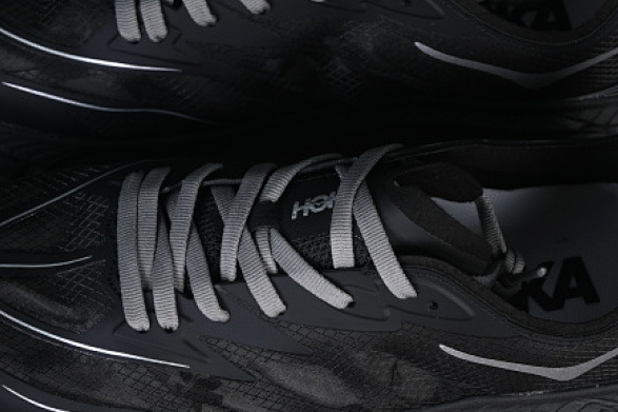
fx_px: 2368
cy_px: 187
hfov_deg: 14.9
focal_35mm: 138
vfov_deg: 9.9
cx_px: 316
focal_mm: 50
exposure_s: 1/50
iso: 160
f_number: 6.3
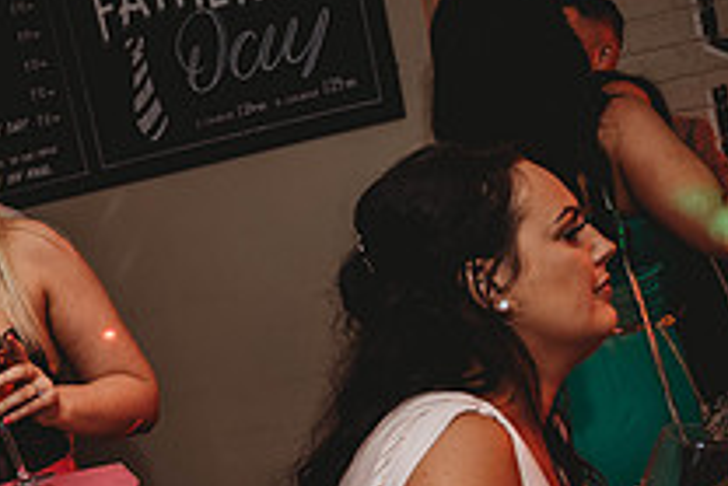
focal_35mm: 67
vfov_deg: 20.0
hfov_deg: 28.2
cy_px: 425
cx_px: -7
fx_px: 1356
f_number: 4
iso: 400
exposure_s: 1/80
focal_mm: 24
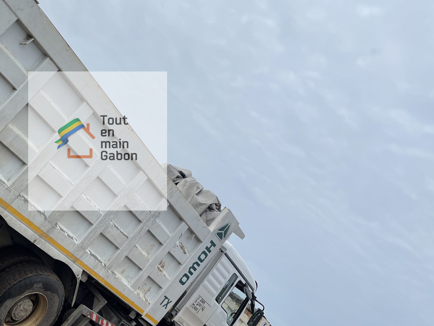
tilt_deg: +8.5
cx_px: 98
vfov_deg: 35.9
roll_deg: -41.7
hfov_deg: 44.9
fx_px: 502
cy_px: 141
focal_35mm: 40
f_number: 1.6
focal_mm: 5.1
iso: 32
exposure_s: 1/6250
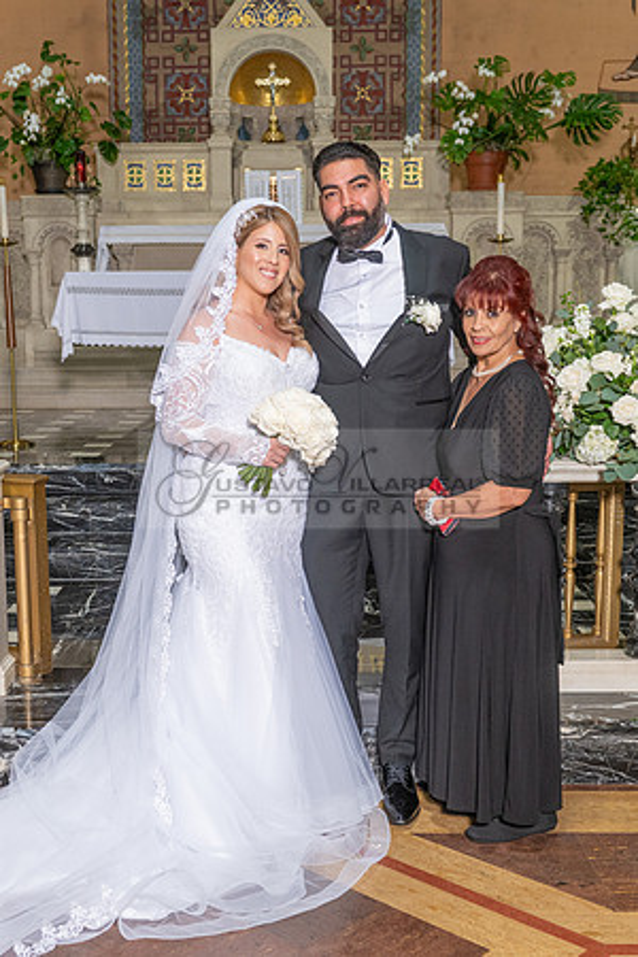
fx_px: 1262
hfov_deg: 28.3
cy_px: 487
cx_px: 276
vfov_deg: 41.5
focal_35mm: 47
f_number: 4
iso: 800
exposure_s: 1/200
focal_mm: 29
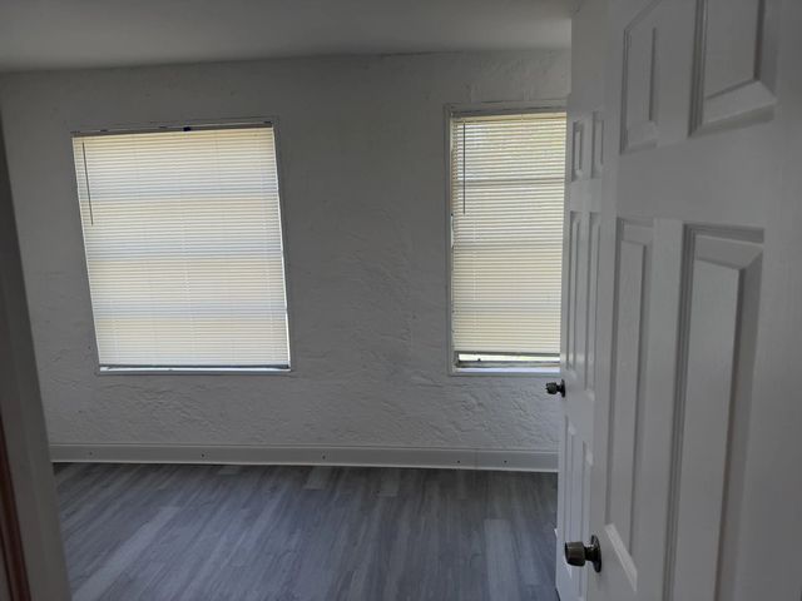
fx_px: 556
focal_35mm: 24
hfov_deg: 71.6
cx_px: 401
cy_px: 300
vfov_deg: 56.8
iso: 64
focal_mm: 6.76
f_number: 1.78
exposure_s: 1/190
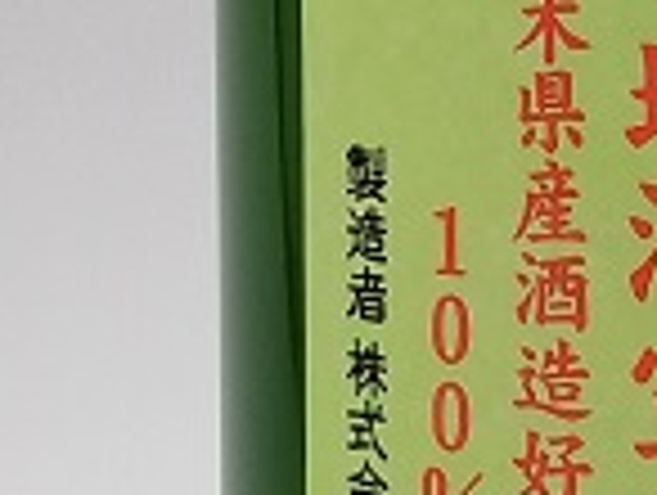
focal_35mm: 189
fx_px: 3593
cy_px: -18
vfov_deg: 7.8
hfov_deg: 10.3
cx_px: 688
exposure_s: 1/184
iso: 100
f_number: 1.8
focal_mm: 3.61
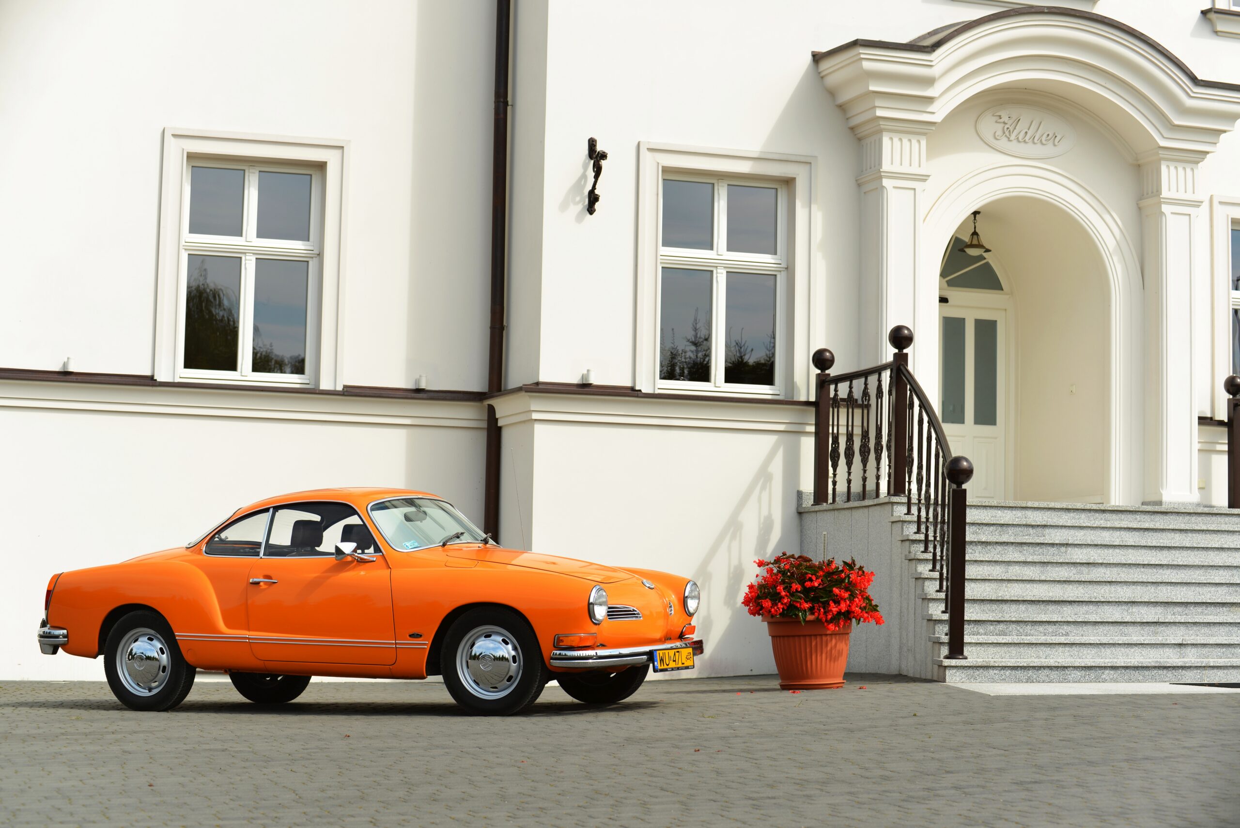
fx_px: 2412
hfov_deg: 28.8
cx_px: 620
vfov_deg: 19.5
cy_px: 414
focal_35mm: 70
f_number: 5
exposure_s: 1/400
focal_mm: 70
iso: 100
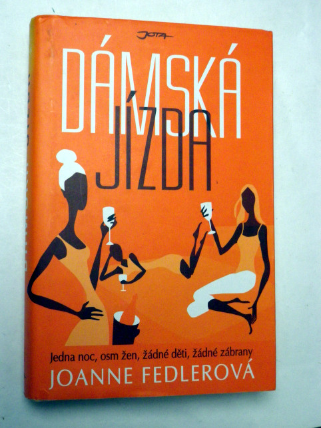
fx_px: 606
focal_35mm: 49
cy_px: 214
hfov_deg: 29.7
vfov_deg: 38.9
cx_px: 160
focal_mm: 8.7
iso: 500
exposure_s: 1/60
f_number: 4.2
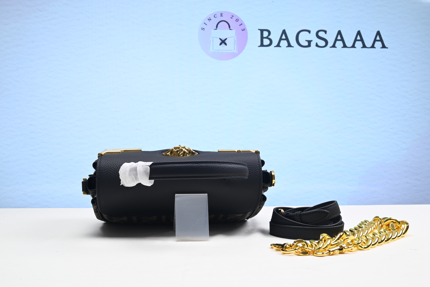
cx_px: 215
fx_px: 454
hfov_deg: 50.7
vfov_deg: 35.1
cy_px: 144
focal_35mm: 38
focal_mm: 38
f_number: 16
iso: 100
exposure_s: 1/2
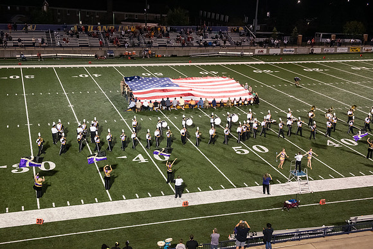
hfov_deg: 41.1
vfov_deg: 28.1
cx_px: 186
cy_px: 124
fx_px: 497
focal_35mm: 48
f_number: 4.5
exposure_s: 1/320
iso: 5000
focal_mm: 48
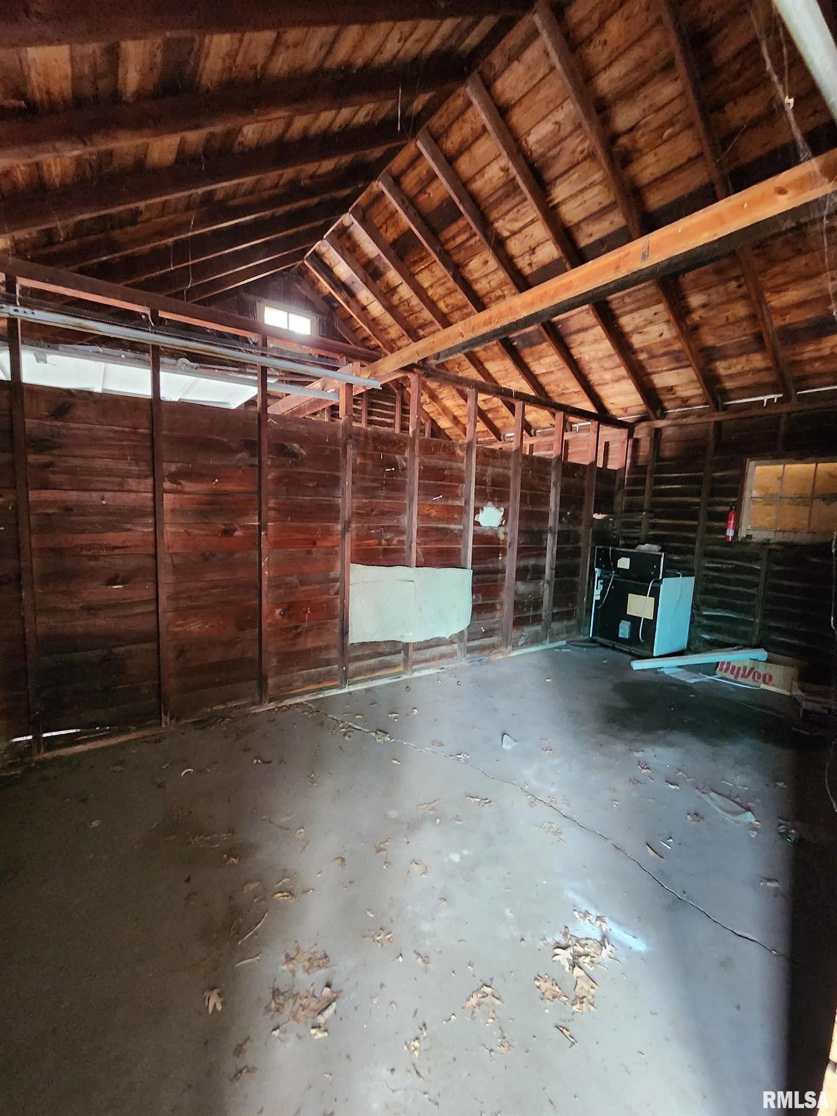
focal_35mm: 13
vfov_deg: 106.2
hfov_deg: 89.9
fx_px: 419
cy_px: 558
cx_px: 418
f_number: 2.2
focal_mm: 2.2
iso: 1000
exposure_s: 1/24
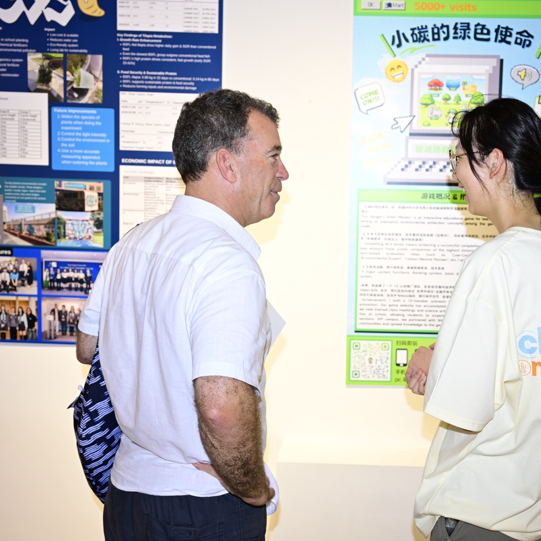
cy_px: 274
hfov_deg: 38.9
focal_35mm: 43
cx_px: 341
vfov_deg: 39.2
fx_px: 760
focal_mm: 33
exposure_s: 1/160
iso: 800
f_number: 5
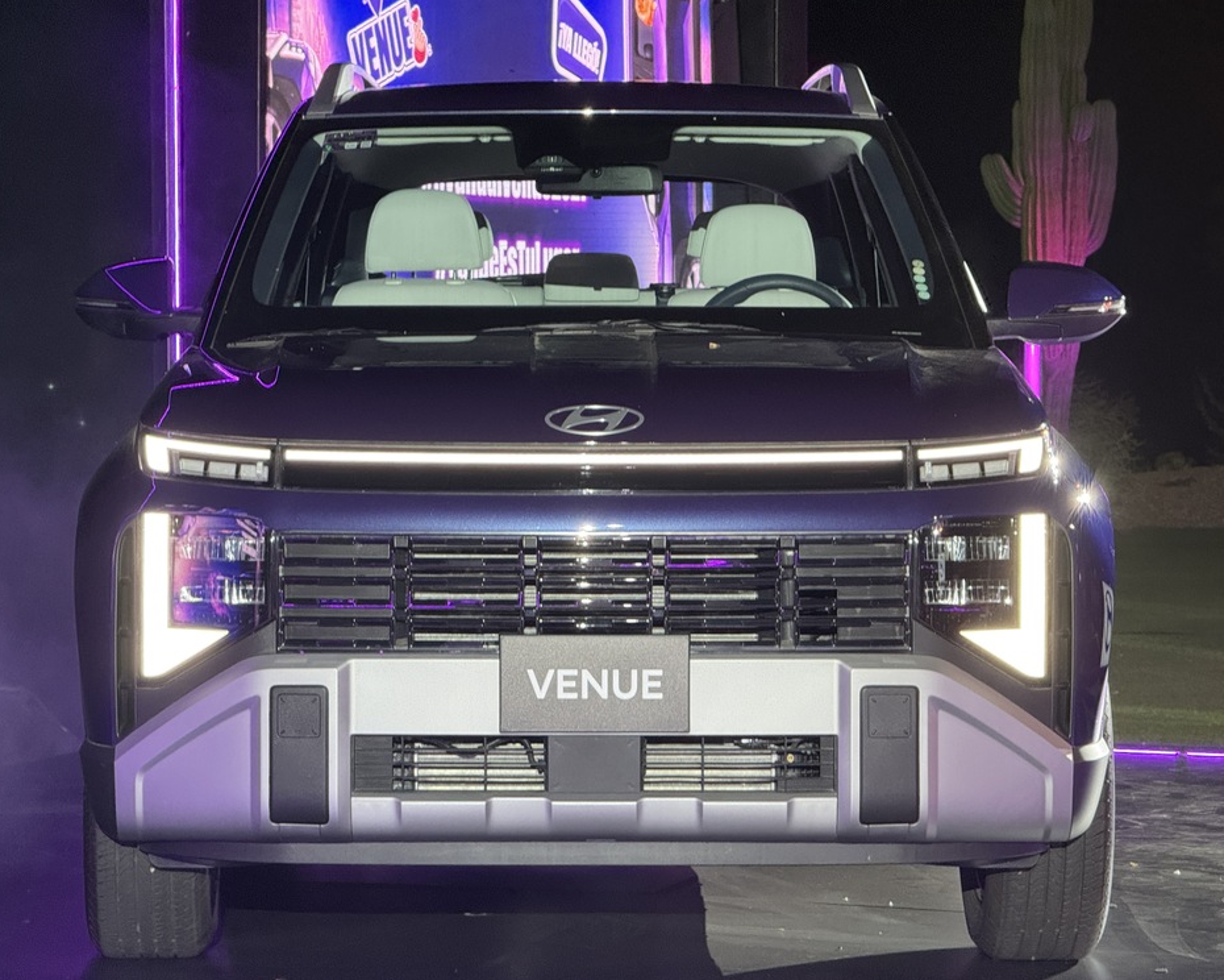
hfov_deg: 15.3
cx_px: 579
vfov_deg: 12.2
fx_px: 4564
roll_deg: -0.9
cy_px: 491
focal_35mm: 126
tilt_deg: -1.8
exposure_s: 1/59
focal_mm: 15.66
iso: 320
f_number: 2.8
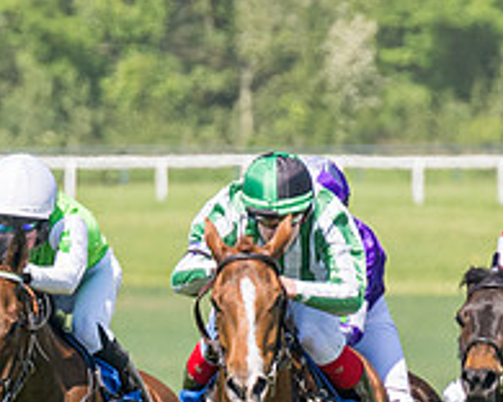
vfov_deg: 1.2
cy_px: 393
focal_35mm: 1317
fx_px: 19606
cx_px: 99
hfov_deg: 1.5
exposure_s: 1/2500
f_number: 5
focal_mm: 190
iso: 400
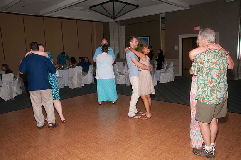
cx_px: 120
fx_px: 180
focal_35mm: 27
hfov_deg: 67.5
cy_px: 80
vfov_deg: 47.8
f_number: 6.3
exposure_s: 1/60
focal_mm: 18
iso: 400
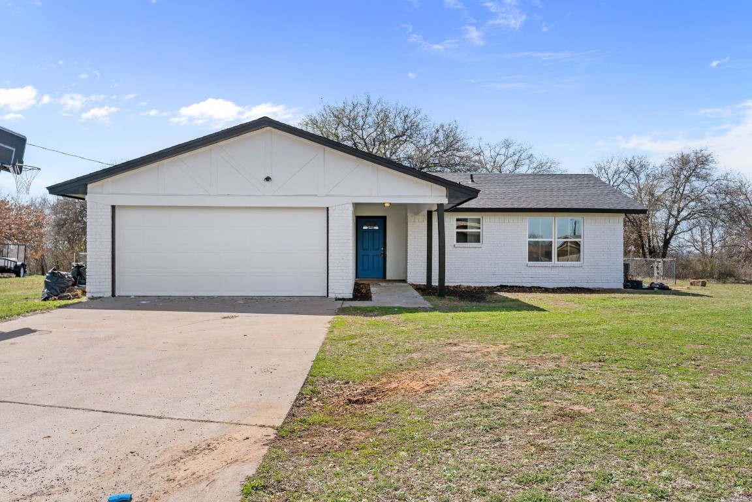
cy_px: 251
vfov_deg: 44.3
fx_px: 616
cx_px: 376
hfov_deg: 62.8
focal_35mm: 30
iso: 160
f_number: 8
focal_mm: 29.5
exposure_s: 1/400
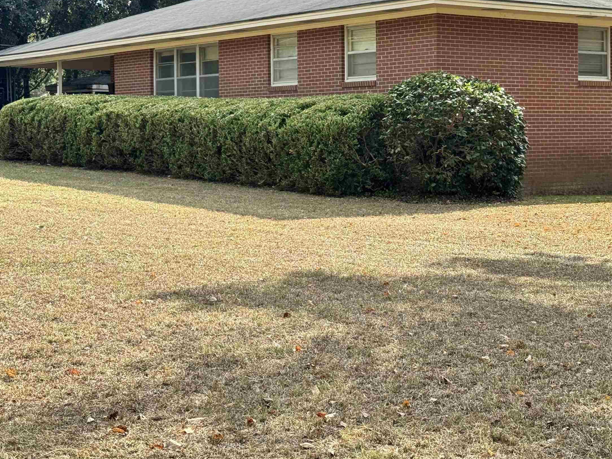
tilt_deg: -0.2
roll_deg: +0.9
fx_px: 1202
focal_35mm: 68
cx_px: 397
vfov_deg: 21.5
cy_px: 141
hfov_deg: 28.4
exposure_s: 1/1172
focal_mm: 6.76
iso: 64
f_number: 1.78
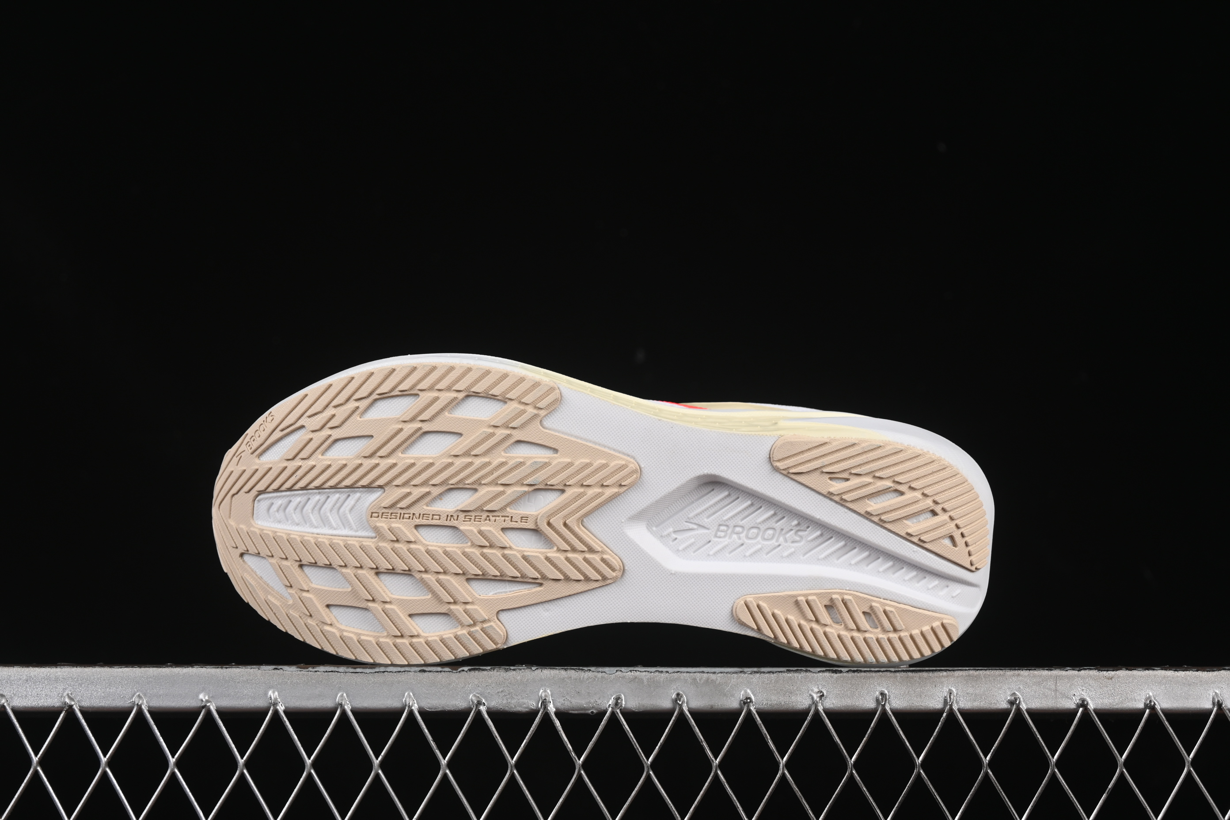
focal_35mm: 75
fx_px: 2562
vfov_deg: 18.2
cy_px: 410
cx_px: 615
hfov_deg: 27.0
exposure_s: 1/80
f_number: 8
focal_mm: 50
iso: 160
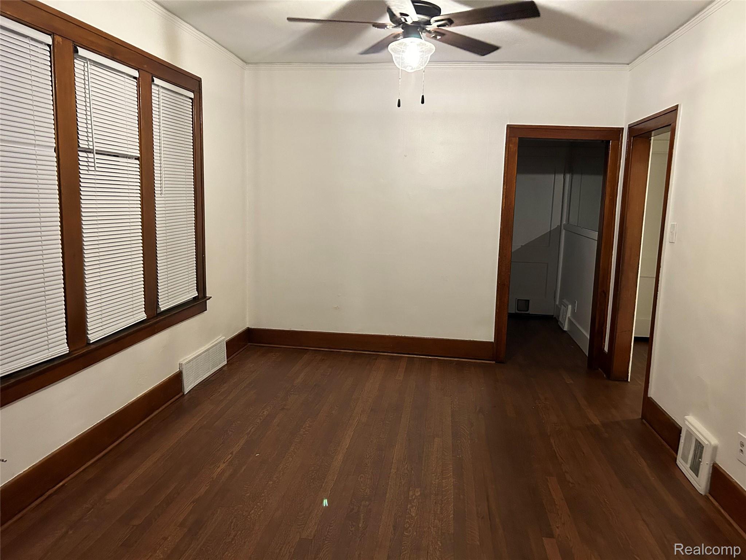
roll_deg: -1.4
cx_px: 373
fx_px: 560
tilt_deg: -7.9
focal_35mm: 26
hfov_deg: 67.3
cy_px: 280
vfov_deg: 53.1
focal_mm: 5.7
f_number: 1.5
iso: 500
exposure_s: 1/40
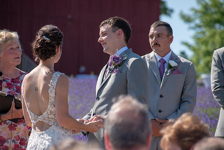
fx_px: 1774
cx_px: 112
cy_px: 75
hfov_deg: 7.2
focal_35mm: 285
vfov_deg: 4.8
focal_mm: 190
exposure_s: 1/2000
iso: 400
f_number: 5.3
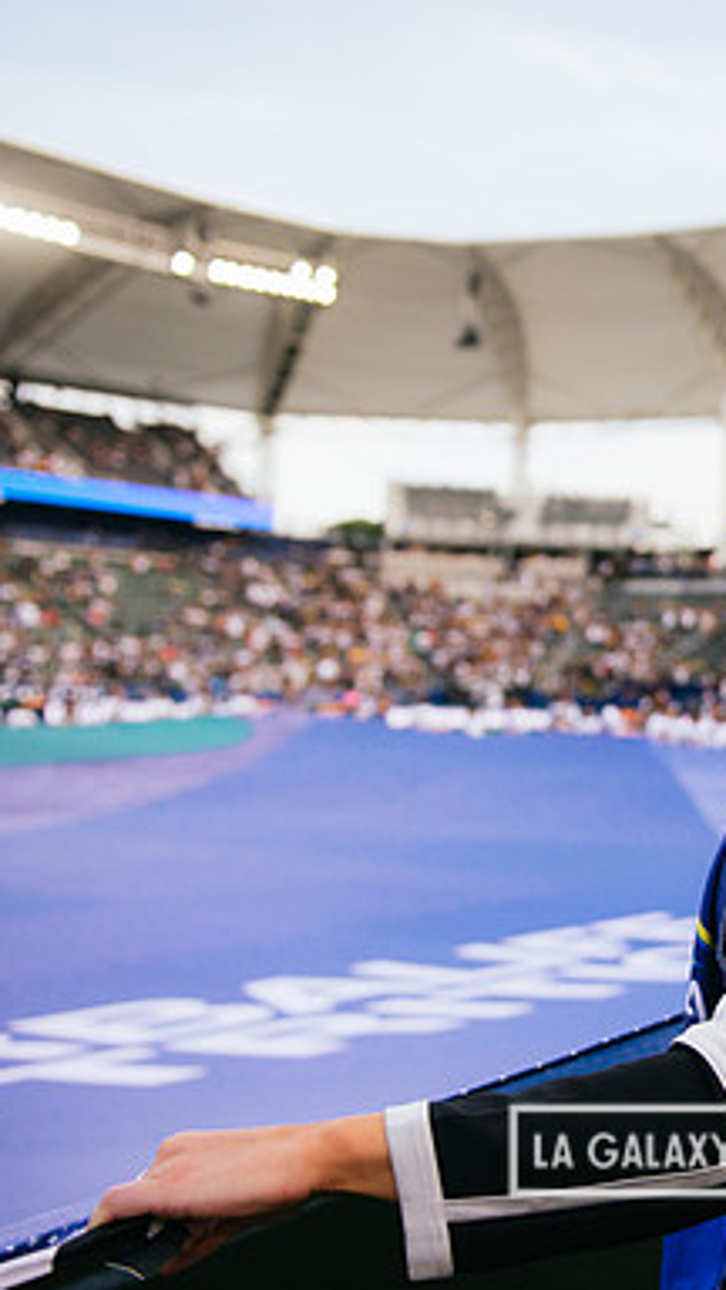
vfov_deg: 42.1
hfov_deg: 23.3
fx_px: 1677
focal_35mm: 49
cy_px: 647
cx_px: 746
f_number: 2.8
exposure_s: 1/2500
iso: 400
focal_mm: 31
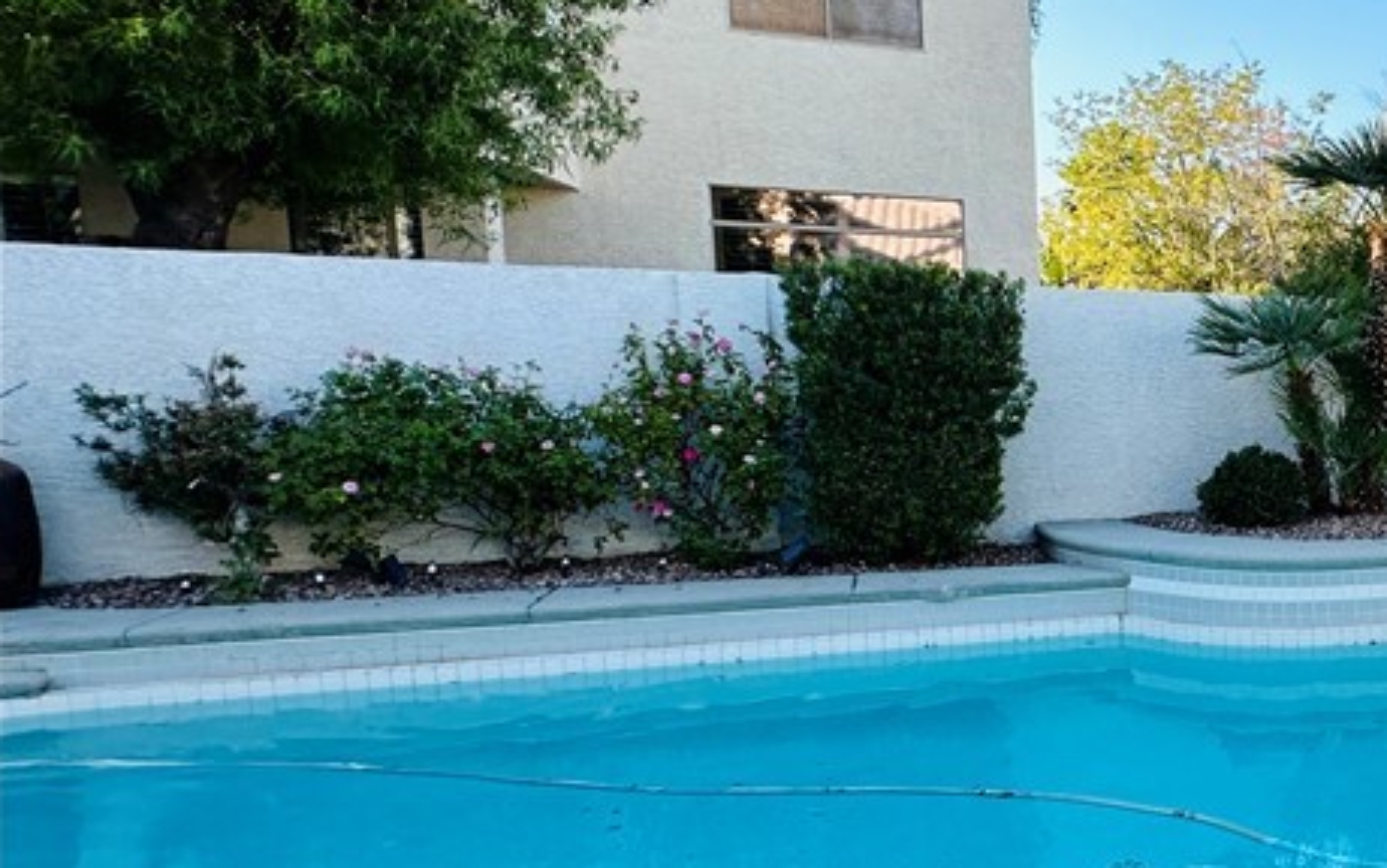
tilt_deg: -6.5
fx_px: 1248
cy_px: 512
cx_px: 1541
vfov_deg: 38.2
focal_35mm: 33
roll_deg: -1.5
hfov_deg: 44.0
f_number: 2.2
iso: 40
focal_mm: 2.22
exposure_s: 1/513
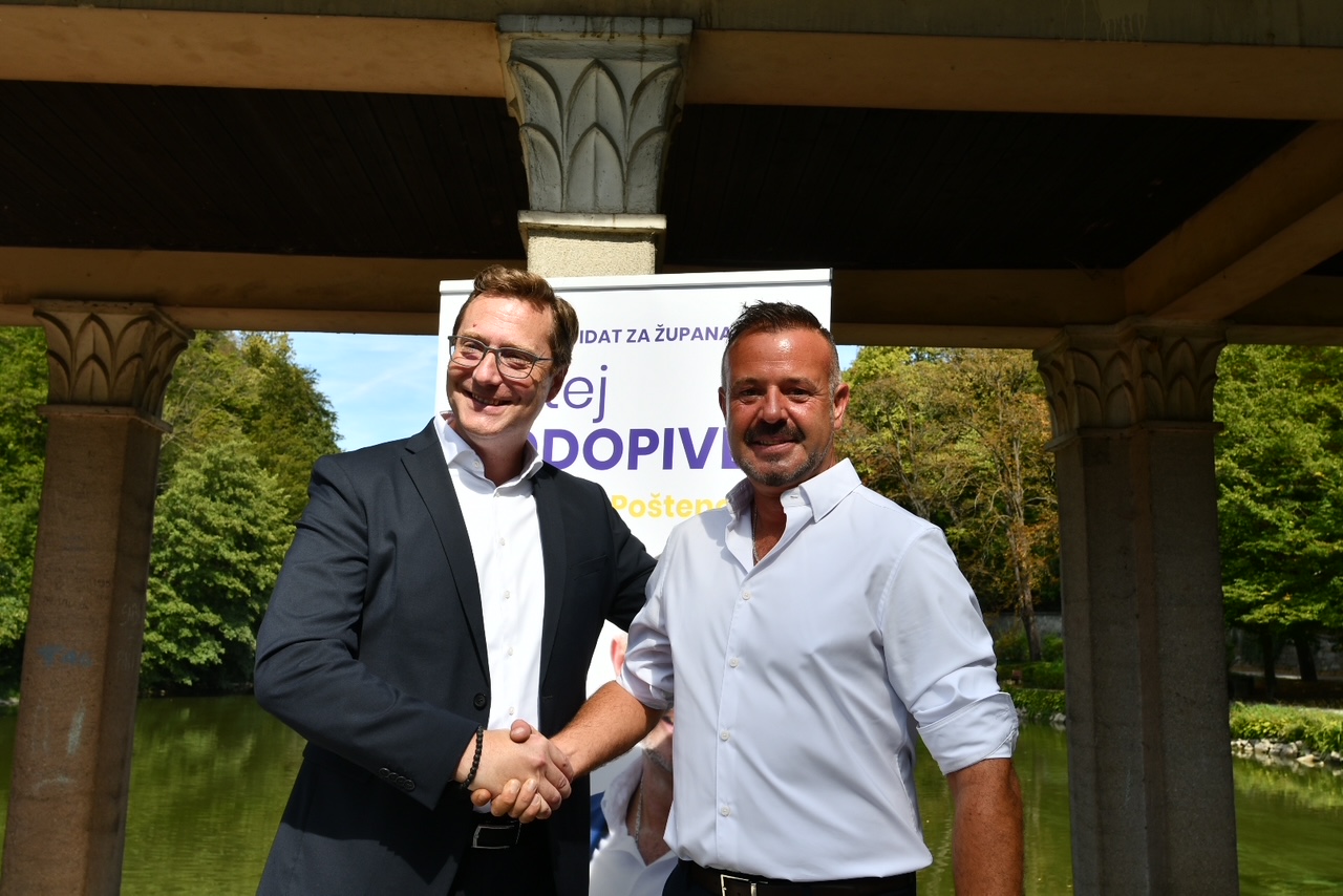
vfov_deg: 43.6
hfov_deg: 61.9
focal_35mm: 30
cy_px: 448
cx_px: 672
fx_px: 1119
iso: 125
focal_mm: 20
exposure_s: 1/250
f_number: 8
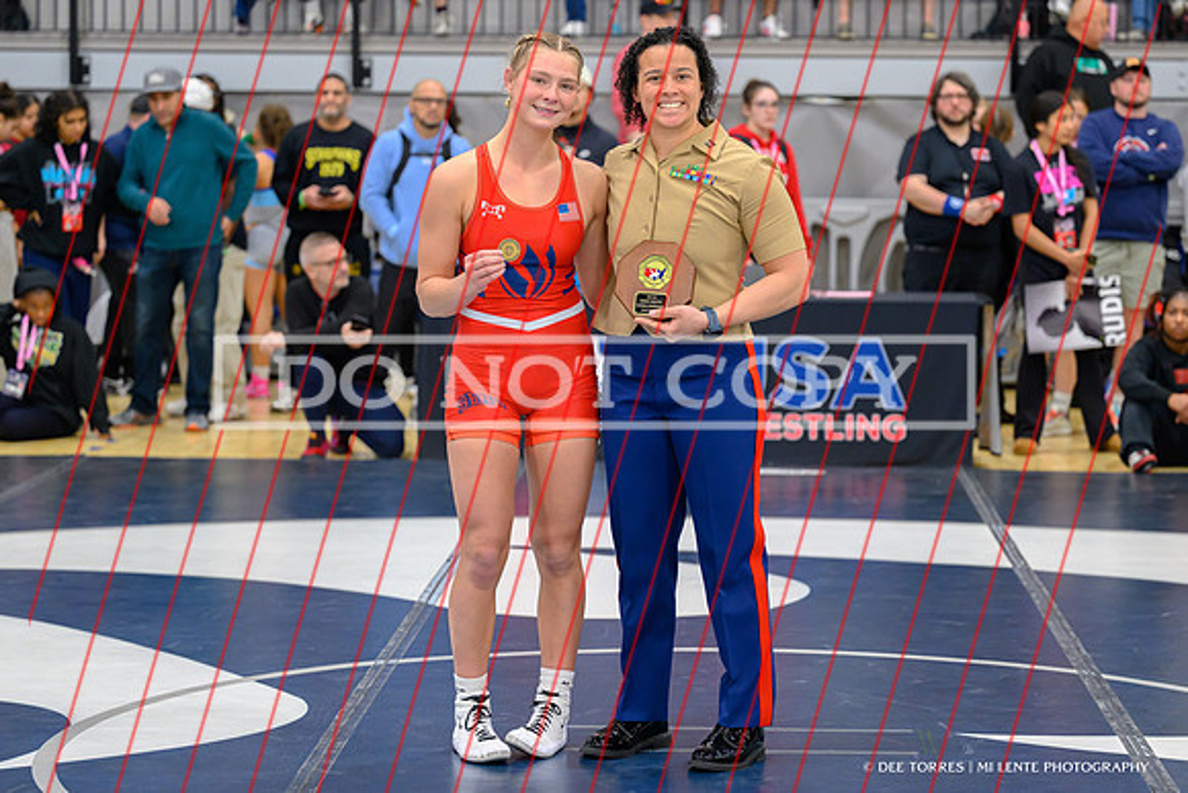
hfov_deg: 20.4
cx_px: 612
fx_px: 3309
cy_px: 385
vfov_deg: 13.7
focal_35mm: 100
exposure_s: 1/800
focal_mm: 79
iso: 2200
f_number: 2.8
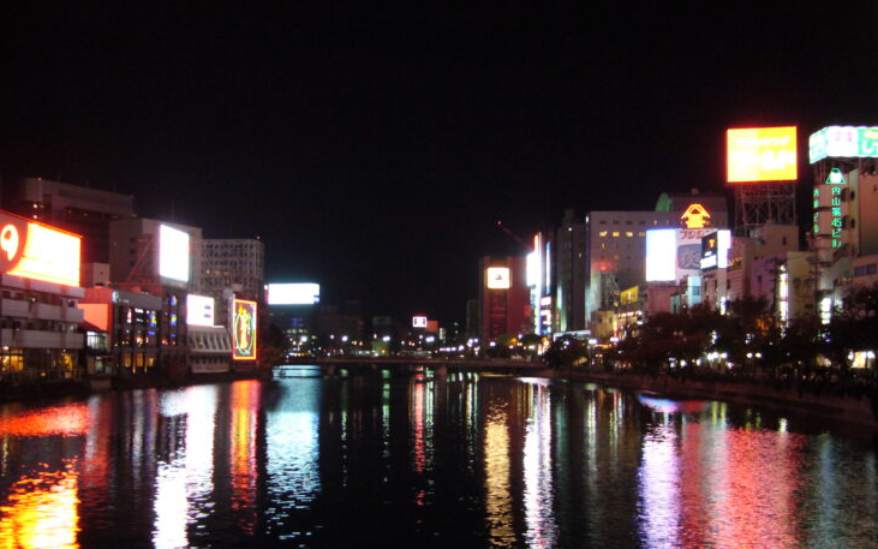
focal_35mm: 39
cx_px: 426
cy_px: 338
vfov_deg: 32.6
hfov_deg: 50.4
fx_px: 933
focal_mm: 5.8
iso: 200
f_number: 2.8
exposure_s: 1/4
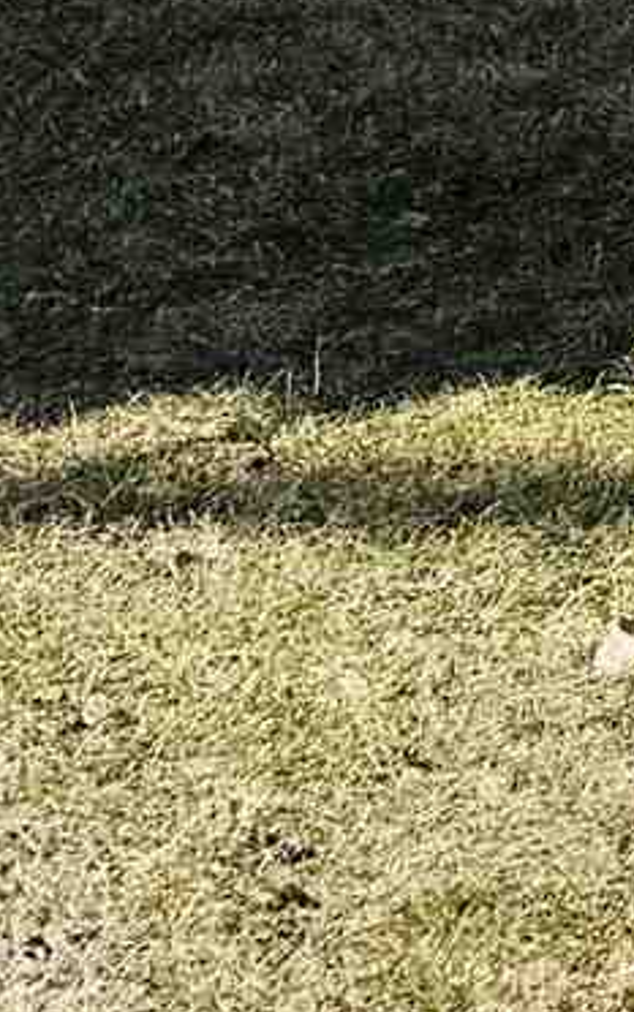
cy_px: -1303
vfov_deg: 9.1
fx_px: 5797
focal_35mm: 210
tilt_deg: -0.5
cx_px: 3676
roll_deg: +1.0
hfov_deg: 4.7
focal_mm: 6.76
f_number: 1.78
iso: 80
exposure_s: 1/6711
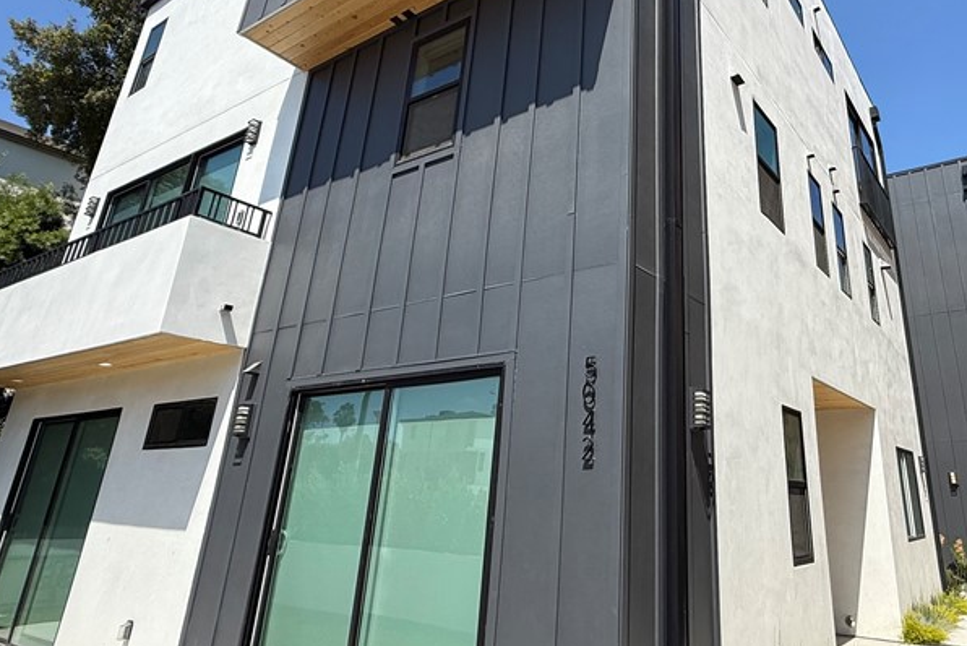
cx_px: 630
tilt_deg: +21.5
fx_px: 672
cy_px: 240
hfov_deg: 69.8
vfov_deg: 50.8
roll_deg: -0.7
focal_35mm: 25
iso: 50
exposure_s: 1/1961
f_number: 2.2
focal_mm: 2.22
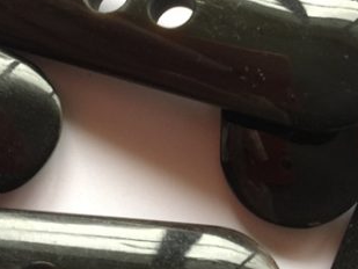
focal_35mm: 72
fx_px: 745
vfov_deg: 20.4
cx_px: 163
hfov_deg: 27.0
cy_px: 111
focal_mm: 4.15
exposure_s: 1/33
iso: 50
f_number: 2.2
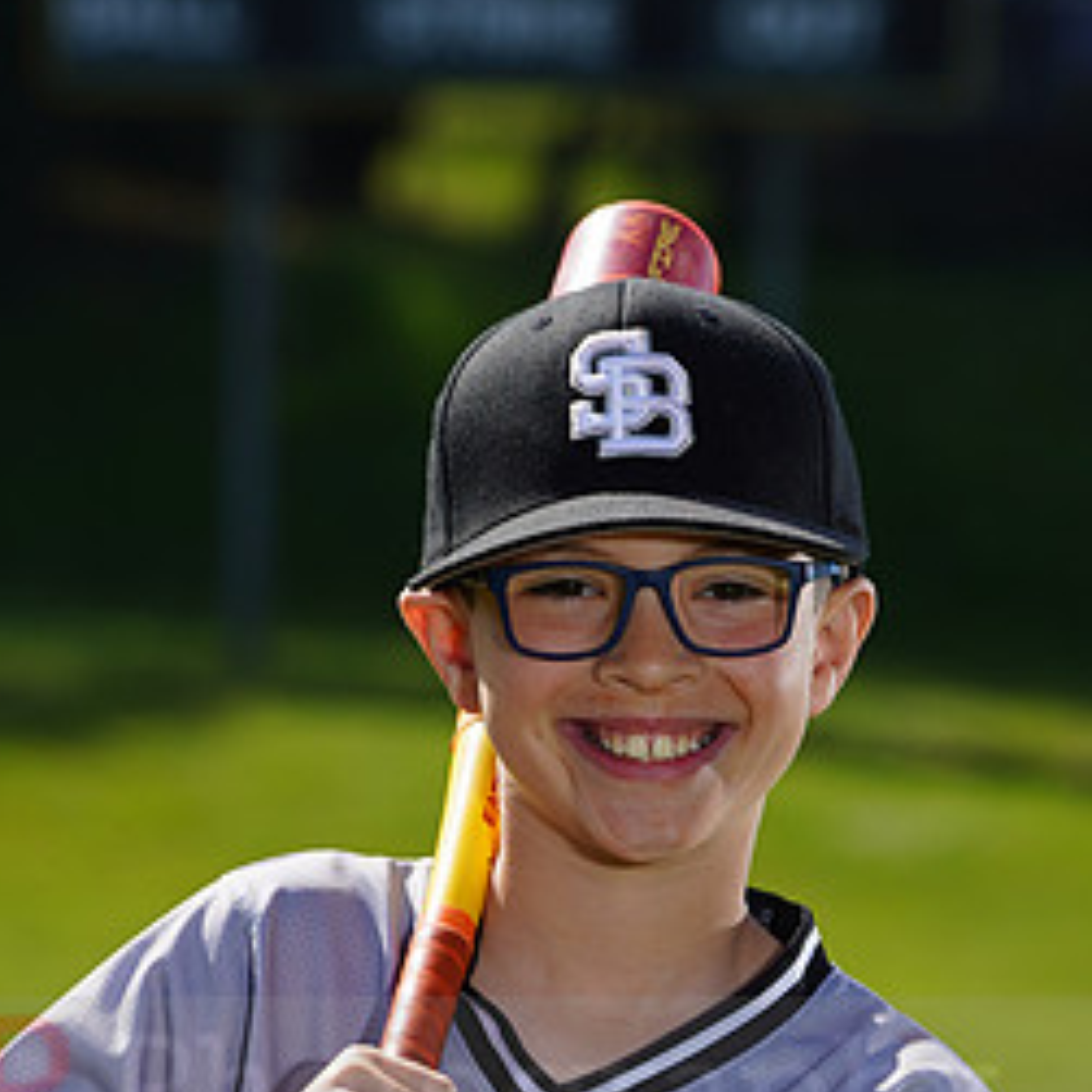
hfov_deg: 4.5
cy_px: 1057
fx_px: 14026
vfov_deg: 4.5
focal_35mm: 393
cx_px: 424
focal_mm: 200
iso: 100
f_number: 8
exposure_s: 1/250
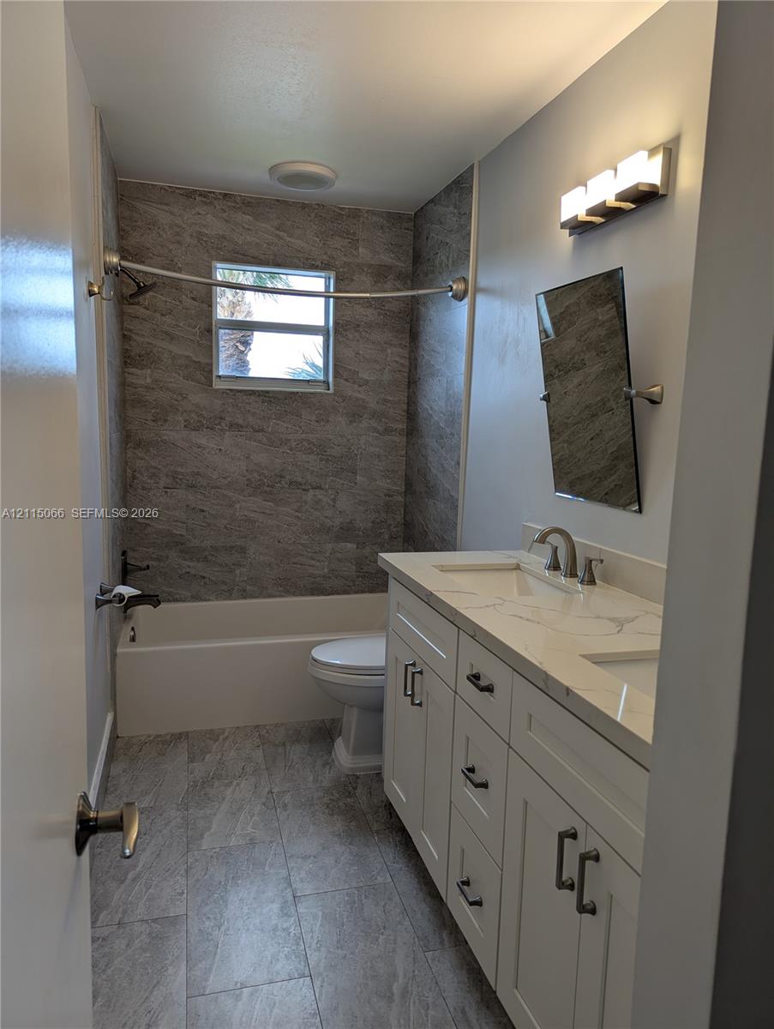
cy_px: 514
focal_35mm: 24
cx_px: 387
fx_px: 714
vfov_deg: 71.5
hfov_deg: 56.9
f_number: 1.85
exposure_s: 1/60
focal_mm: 6.81
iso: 32
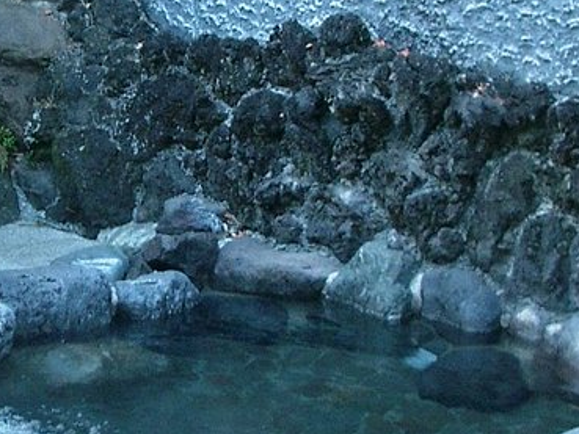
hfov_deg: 19.9
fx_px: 1623
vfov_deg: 15.2
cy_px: 183
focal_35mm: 97
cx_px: 83
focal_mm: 5.8
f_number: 2.6
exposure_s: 1/40
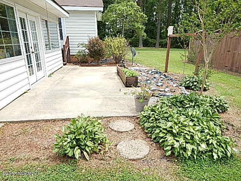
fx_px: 153
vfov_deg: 61.1
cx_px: 120
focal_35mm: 22
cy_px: 90
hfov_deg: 76.4
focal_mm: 4
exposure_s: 1/640
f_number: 3
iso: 125
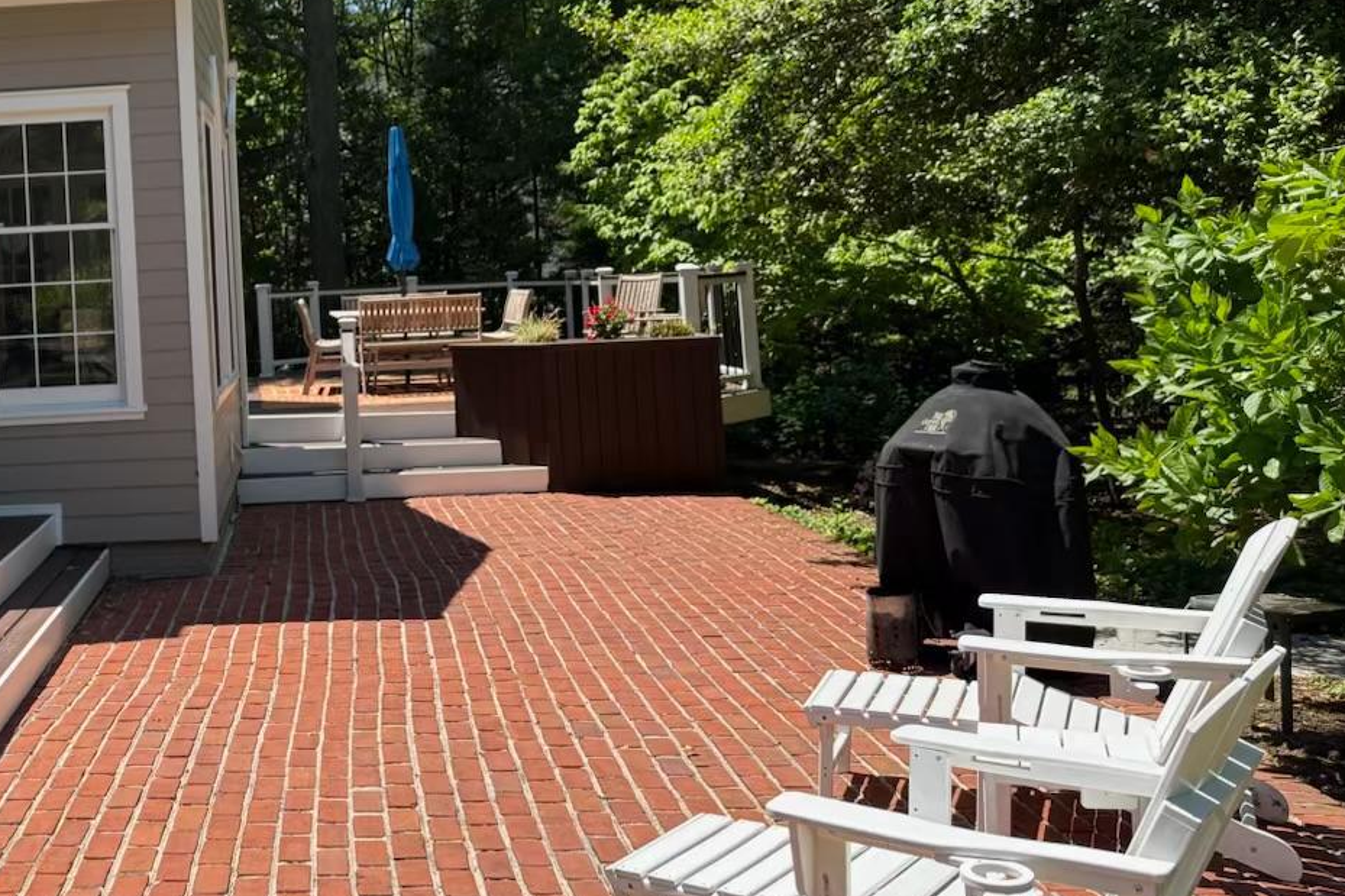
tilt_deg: +1.1
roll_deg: +2.6
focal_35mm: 43
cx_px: 194
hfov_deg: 42.5
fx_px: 1606
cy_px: 246
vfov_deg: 30.7
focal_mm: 6.76
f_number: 1.78
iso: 100
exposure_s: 1/2801
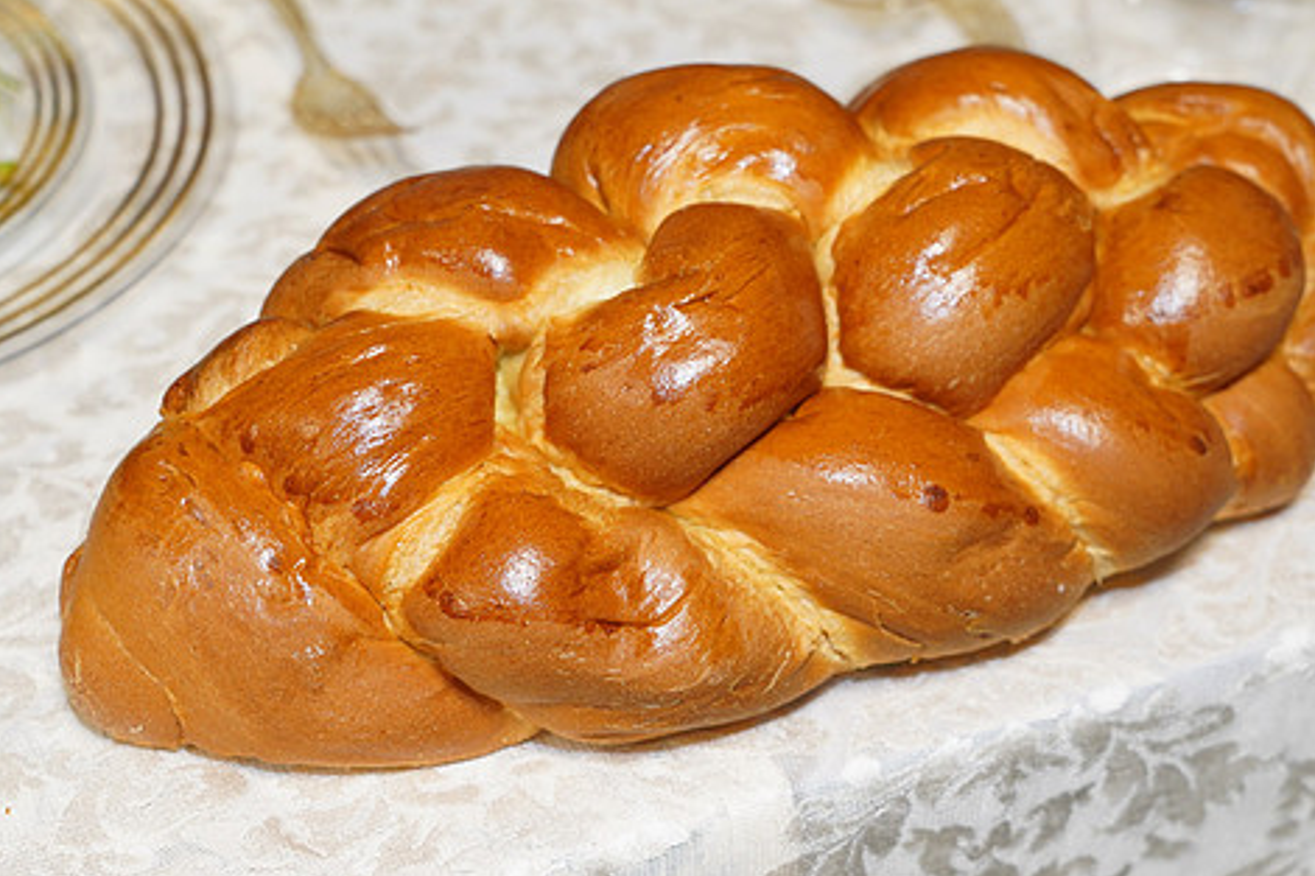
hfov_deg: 24.2
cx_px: 783
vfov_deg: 16.2
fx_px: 3067
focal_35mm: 84
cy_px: 421
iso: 1250
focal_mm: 68
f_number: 5.6
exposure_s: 1/100
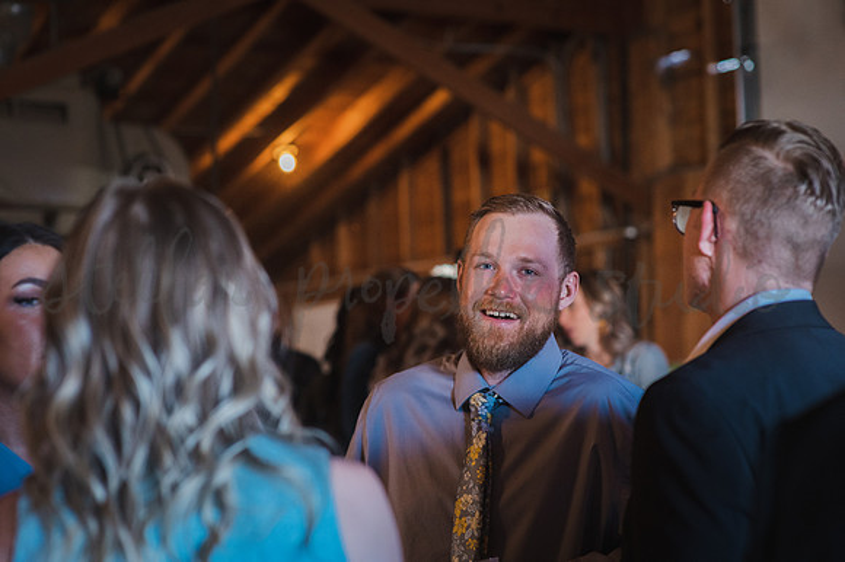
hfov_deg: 23.9
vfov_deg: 16.1
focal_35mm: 85
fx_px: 1994
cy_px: 281
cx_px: 422
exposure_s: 1/200
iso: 3200
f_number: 3.5
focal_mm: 85
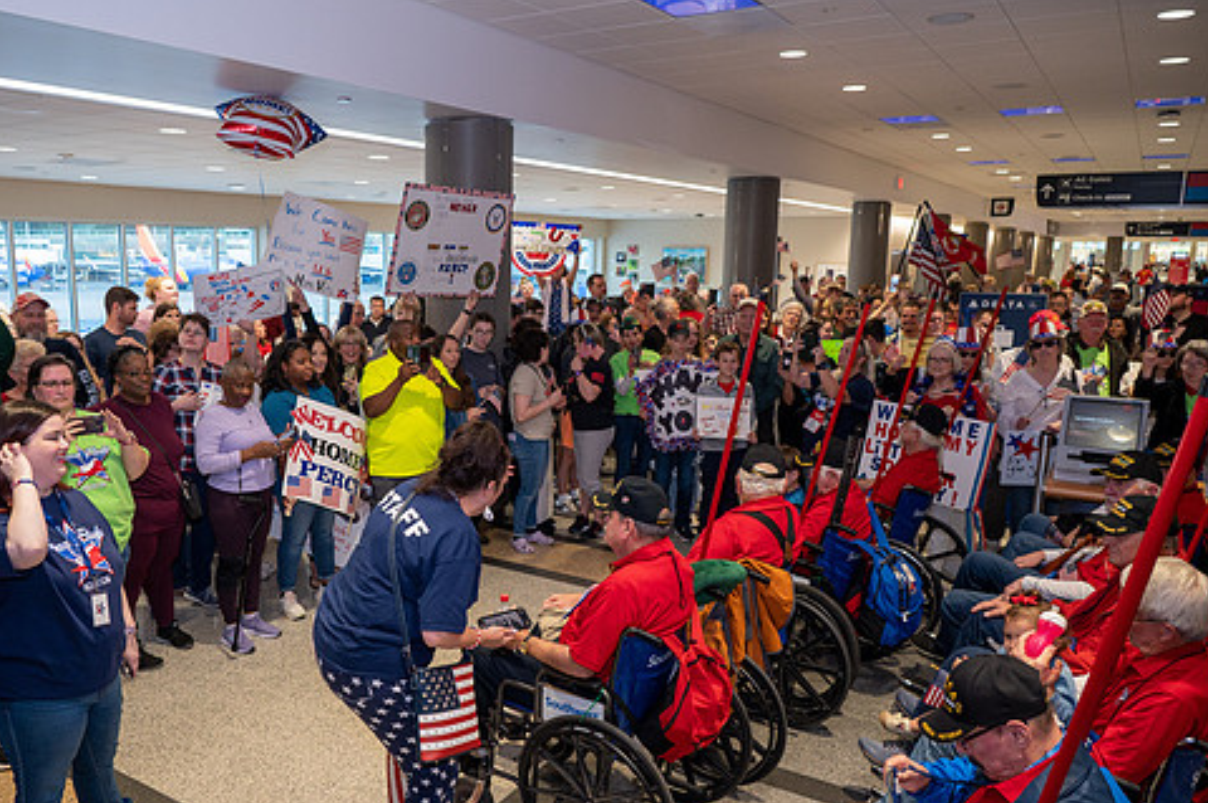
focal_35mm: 29
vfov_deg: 44.8
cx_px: 501
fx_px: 972
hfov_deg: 63.3
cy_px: 438
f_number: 4.5
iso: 1400
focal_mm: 24
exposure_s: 1/60
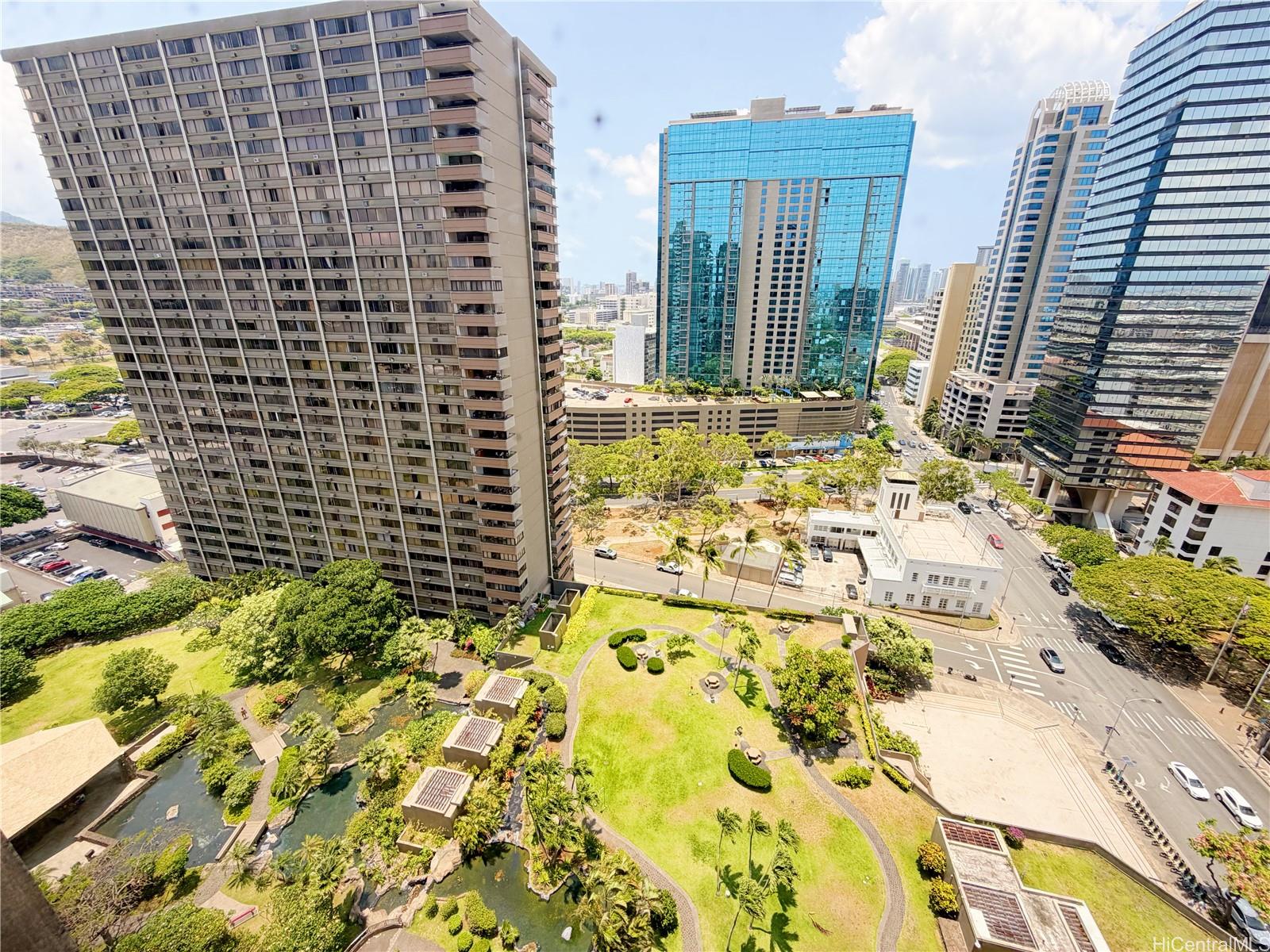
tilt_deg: -20.4
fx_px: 514
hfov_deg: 102.1
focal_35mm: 14
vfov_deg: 85.7
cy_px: 476
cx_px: 635
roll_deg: +0.5
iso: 40
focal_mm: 2.22
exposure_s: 1/514
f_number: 2.2
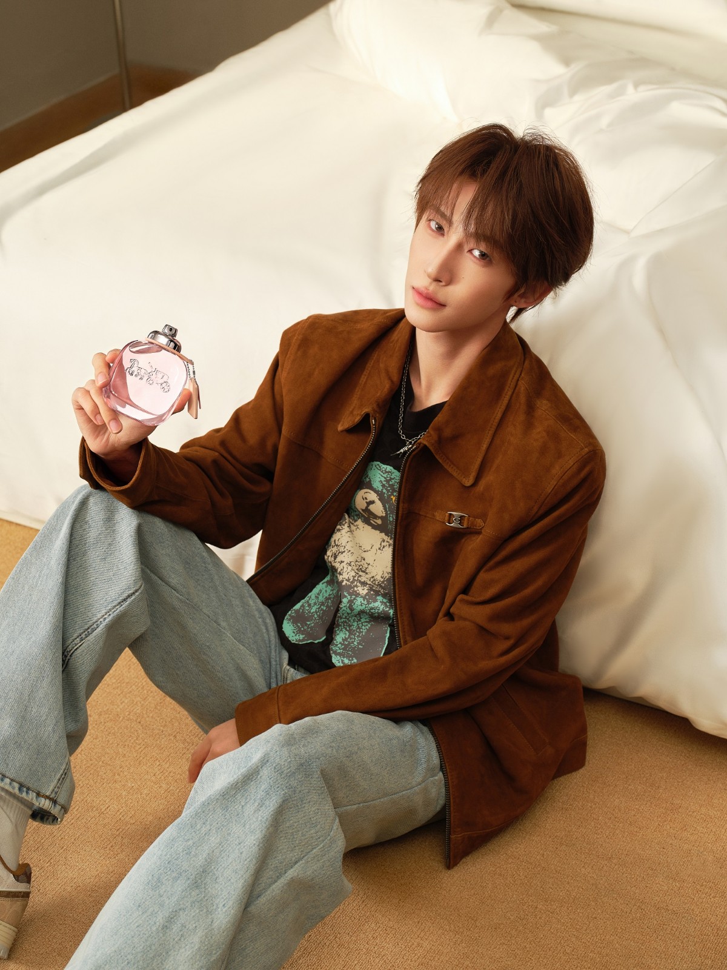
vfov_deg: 28.6
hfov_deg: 21.6
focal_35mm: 68
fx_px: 1904
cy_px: 485
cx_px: 364
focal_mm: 86.5
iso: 400
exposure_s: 1/125
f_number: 8
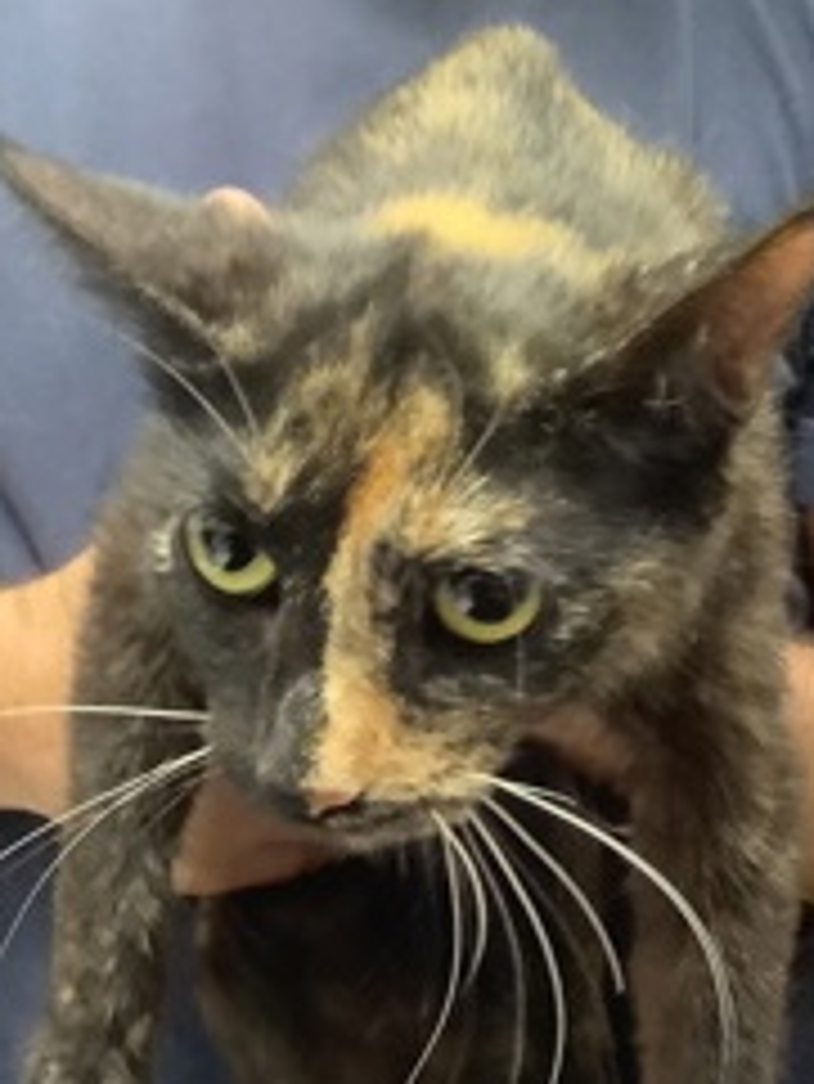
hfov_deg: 26.9
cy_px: 796
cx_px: 542
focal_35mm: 54
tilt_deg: -6.9
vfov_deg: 34.9
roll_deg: +1.2
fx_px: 1692
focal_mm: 3.3
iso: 500
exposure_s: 1/30
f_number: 2.4
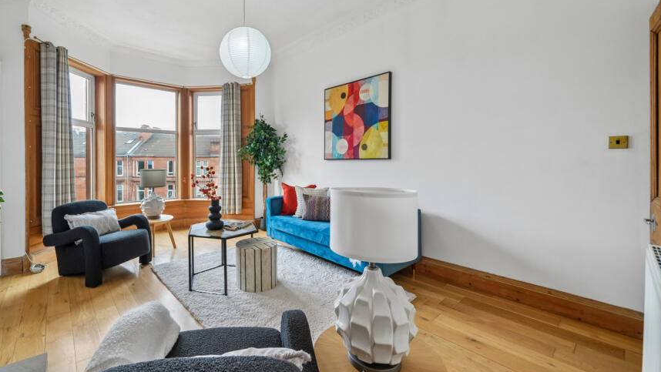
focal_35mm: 15
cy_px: 161
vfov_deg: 70.2
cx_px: 290
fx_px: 263
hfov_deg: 102.5
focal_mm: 12
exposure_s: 1/60
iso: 640
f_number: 5.6
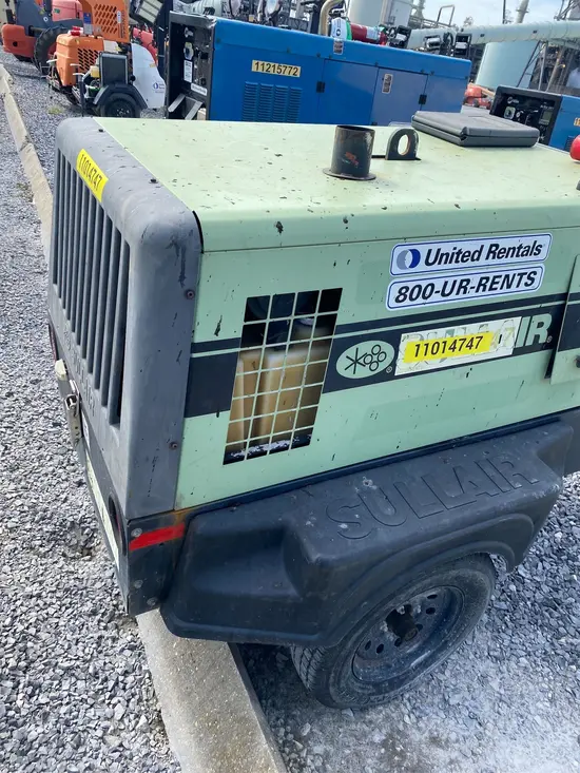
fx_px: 581
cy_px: 386
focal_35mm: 26
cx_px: 290
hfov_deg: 53.1
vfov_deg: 67.3
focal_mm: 4.25
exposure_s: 1/1025
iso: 32
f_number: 1.8
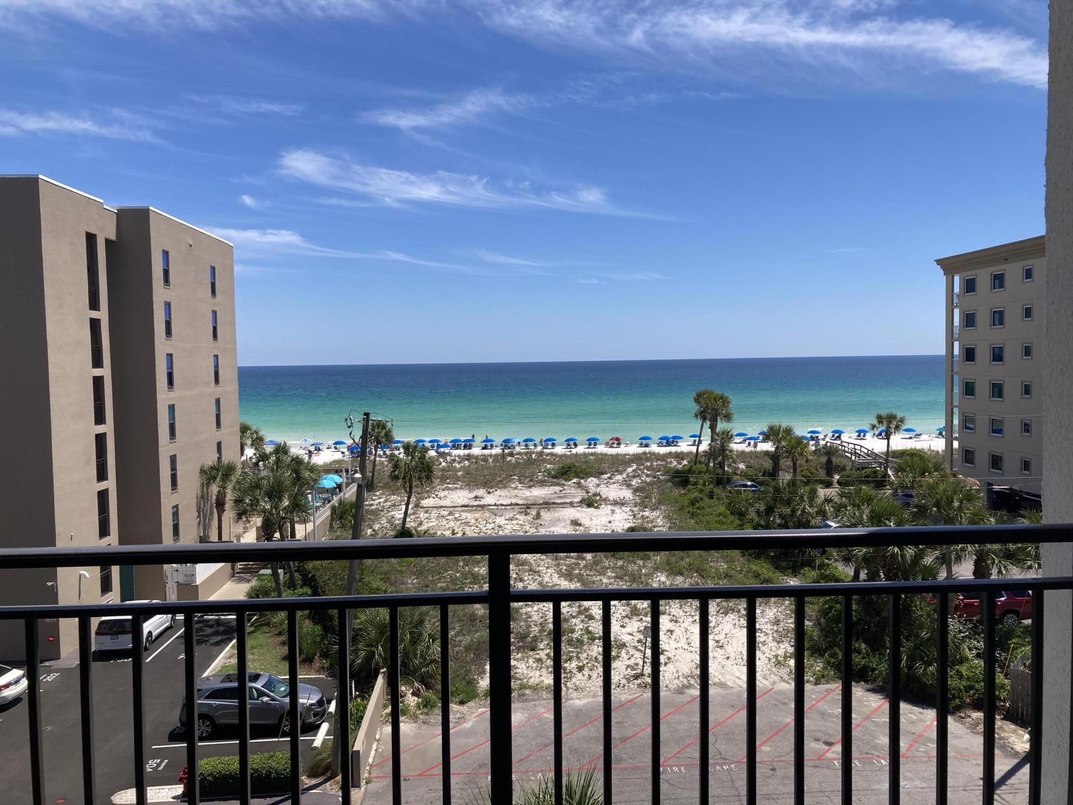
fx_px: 868
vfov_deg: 49.7
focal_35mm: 28
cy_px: 402
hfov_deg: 63.4
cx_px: 536
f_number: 1.8
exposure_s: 1/2703
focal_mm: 3.99
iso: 25
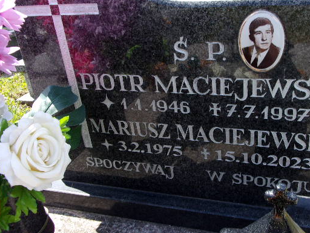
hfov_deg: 52.2
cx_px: 191
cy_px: 108
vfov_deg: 40.7
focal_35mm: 35
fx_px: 313
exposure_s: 1/34
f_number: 10.8
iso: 80
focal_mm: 5.1
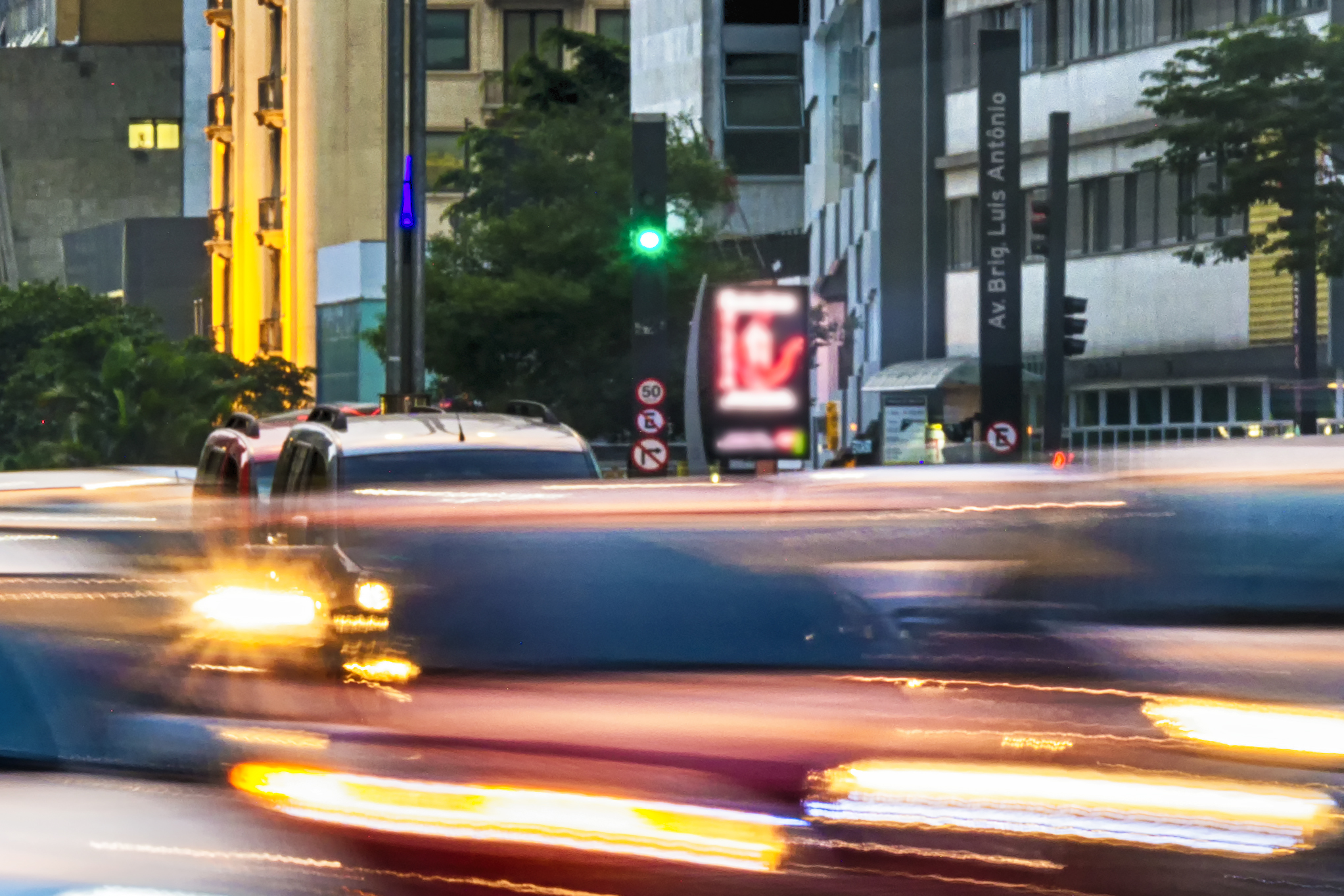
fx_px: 15382
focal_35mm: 412
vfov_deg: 3.3
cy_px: -123
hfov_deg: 5.0
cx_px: 69
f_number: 22
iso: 100
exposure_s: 1.6
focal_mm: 100
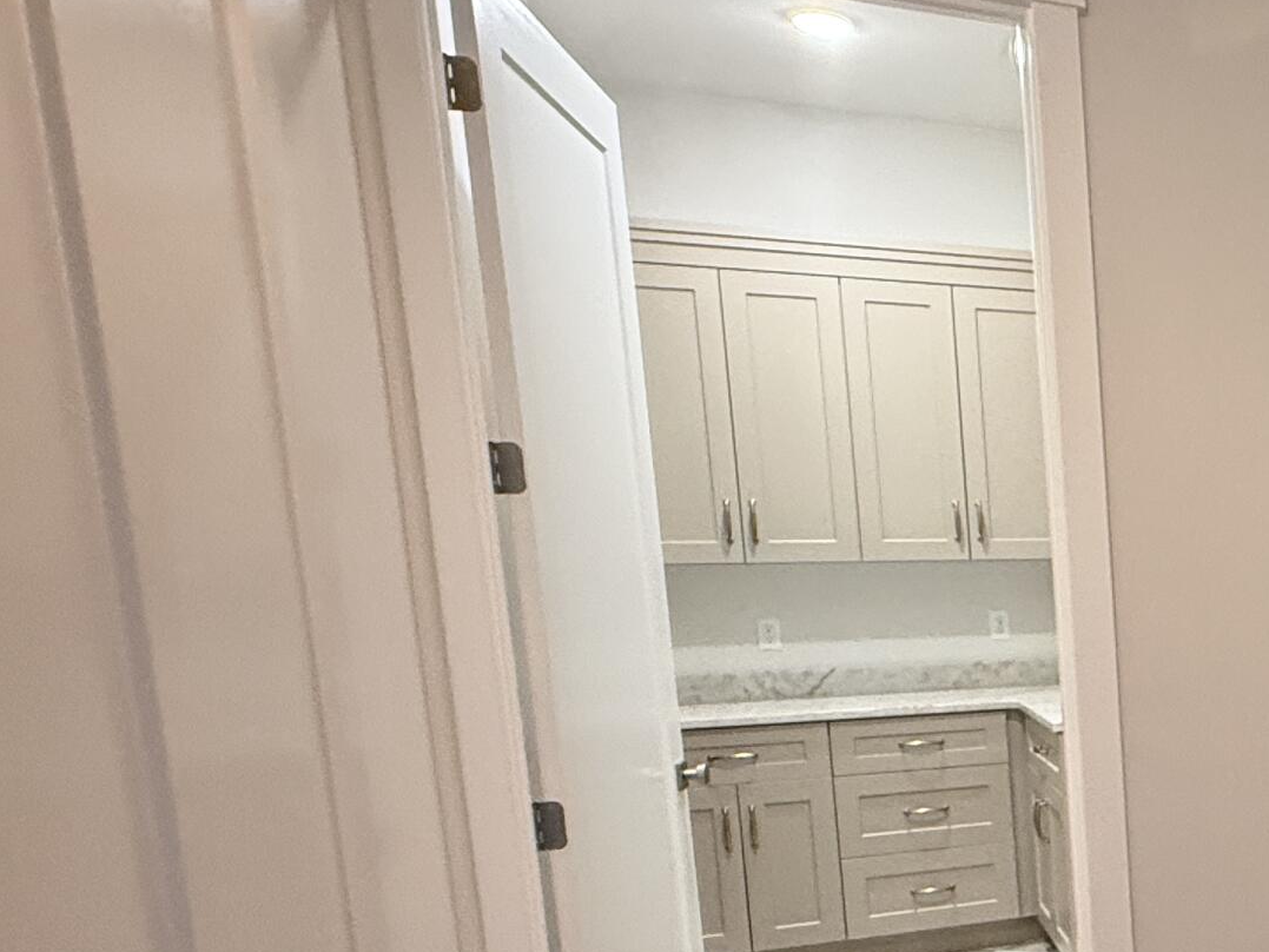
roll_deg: +0.9
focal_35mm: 39
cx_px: 1578
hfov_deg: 35.6
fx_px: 1430
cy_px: 747
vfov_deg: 35.7
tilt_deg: -5.6
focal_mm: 2.22
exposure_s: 1/60
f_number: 2.2
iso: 400
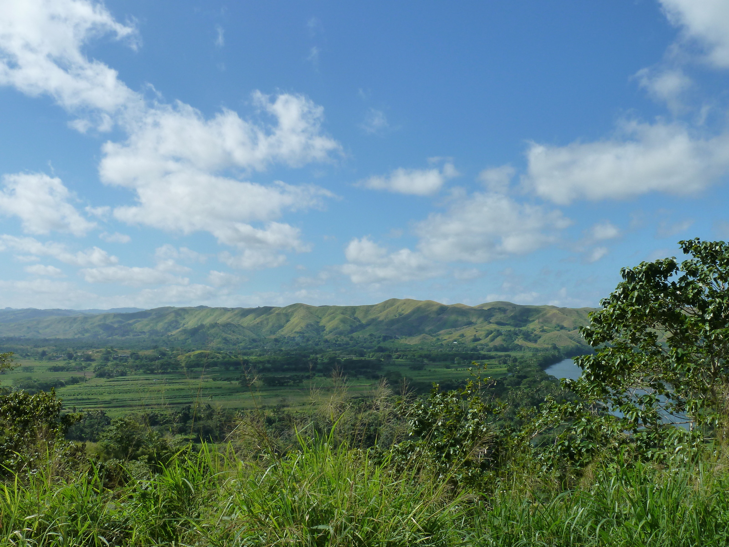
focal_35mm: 37
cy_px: 274
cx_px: 364
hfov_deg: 50.1
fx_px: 779
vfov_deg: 38.7
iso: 125
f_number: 5.6
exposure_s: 1/500
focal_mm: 6.1
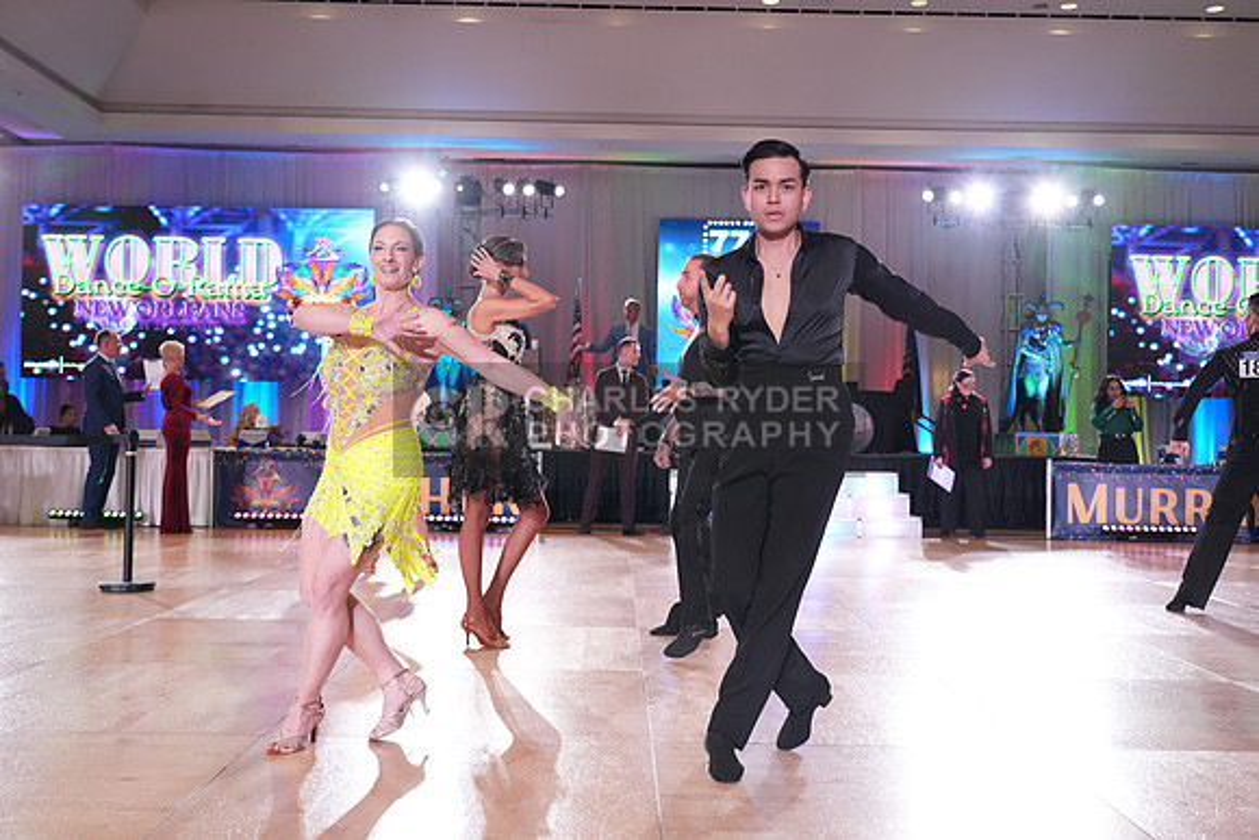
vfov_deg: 38.9
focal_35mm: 34
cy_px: 420
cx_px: 630
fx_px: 1189
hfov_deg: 55.8
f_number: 4
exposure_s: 1/500
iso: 3200
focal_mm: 34
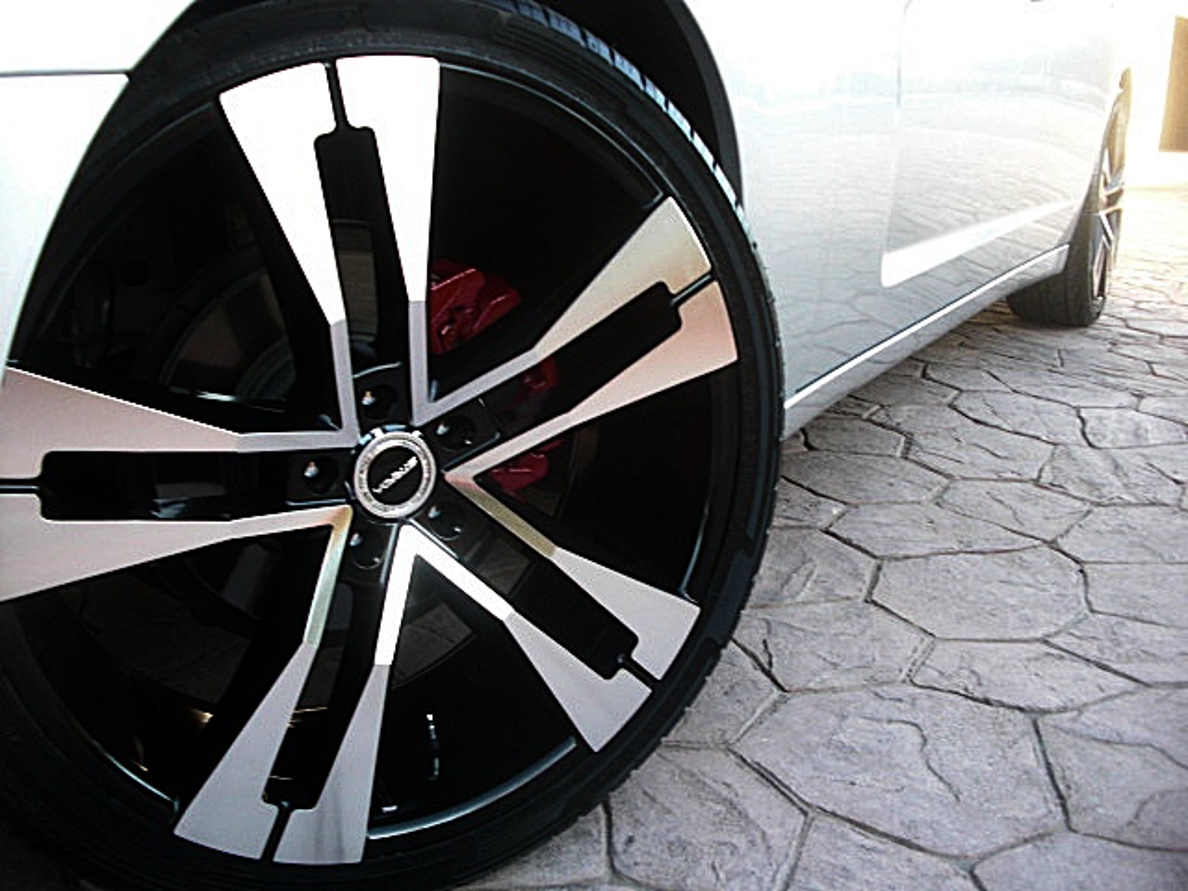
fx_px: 1235
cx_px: 594
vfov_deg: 39.7
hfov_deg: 51.4
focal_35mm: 36
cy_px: 446
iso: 200
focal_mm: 6.3
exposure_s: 1/125
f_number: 2.8
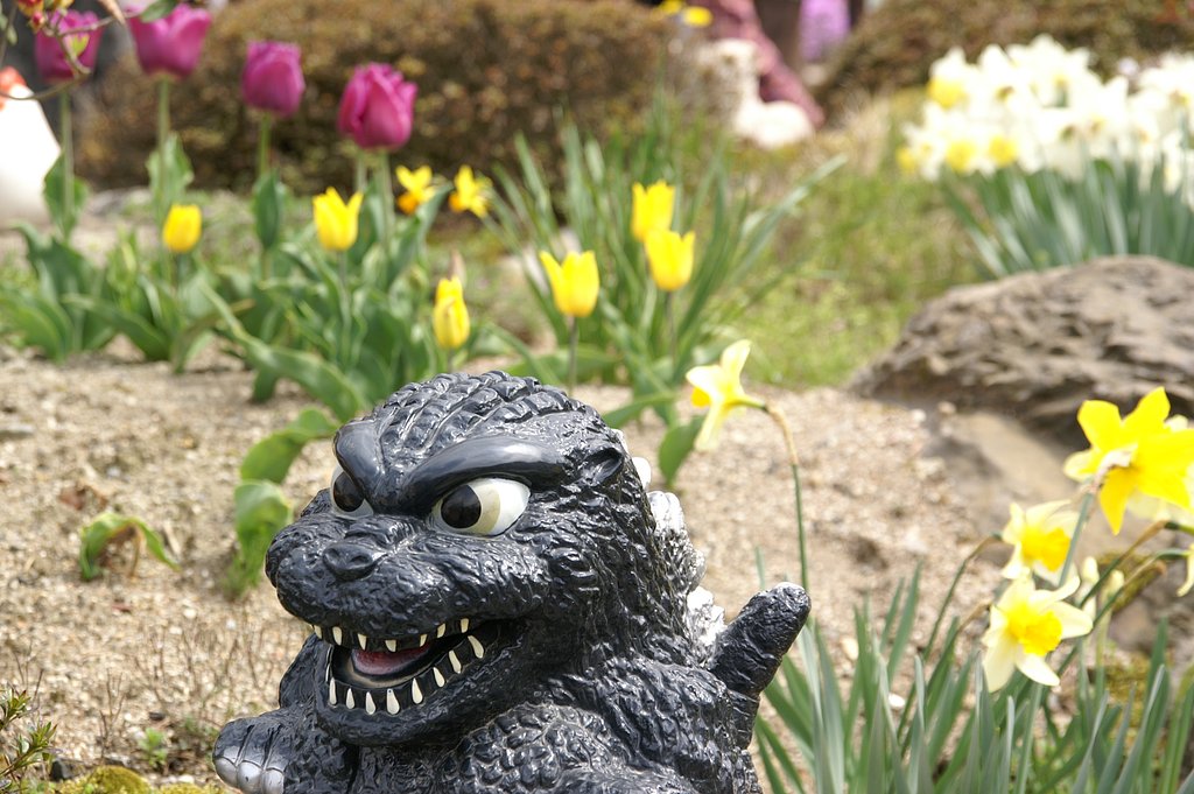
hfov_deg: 18.2
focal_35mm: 112
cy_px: 397
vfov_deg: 12.2
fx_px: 3728
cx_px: 597
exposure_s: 1/250
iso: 100
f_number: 8
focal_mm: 75
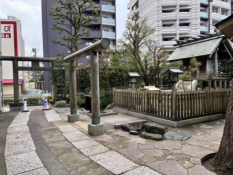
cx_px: 116
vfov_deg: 53.1
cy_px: 88
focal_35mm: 26
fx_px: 175
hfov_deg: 67.3
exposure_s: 1/559
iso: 50
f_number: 1.6
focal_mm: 5.96
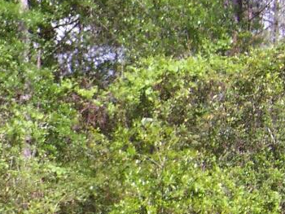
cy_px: 188
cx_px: -184
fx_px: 931
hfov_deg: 15.6
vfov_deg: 13.0
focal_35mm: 113
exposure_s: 1/350
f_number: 4
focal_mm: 5.5
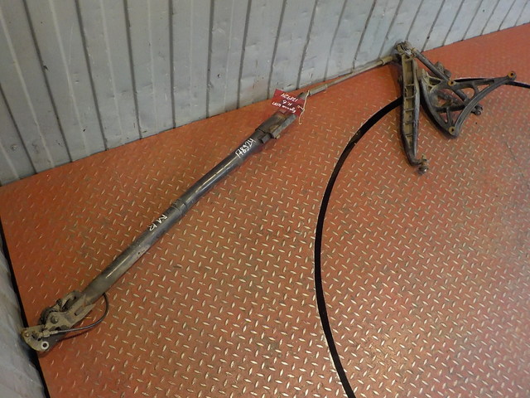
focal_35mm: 30
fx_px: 459
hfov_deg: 60.0
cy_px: 199
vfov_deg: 46.8
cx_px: 265
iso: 320
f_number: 3.3
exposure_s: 1/30
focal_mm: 4.1
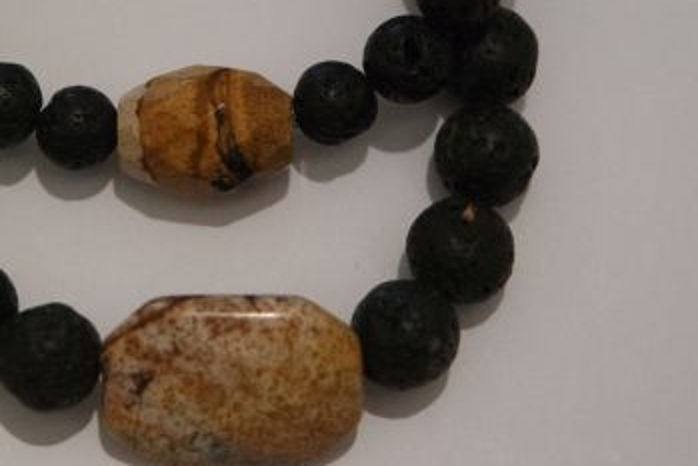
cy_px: 114
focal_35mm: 110
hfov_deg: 18.5
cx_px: 216
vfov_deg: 12.4
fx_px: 2134
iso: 3200
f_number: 5.6
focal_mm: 42
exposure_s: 1/40
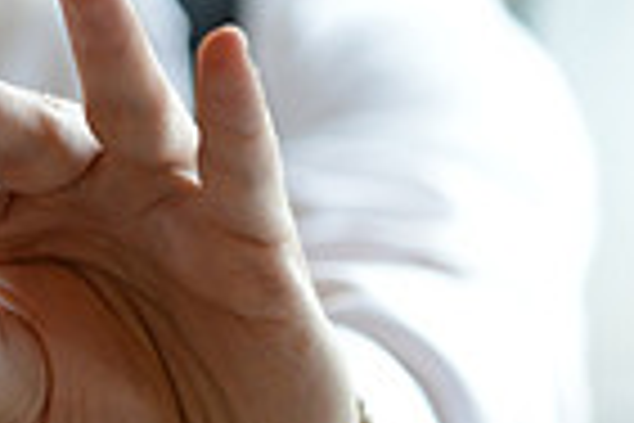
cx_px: -160
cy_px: -144
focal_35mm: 535
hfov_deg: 3.8
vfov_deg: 2.6
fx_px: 9421
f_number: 2.8
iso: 800
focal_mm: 130
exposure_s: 1/250
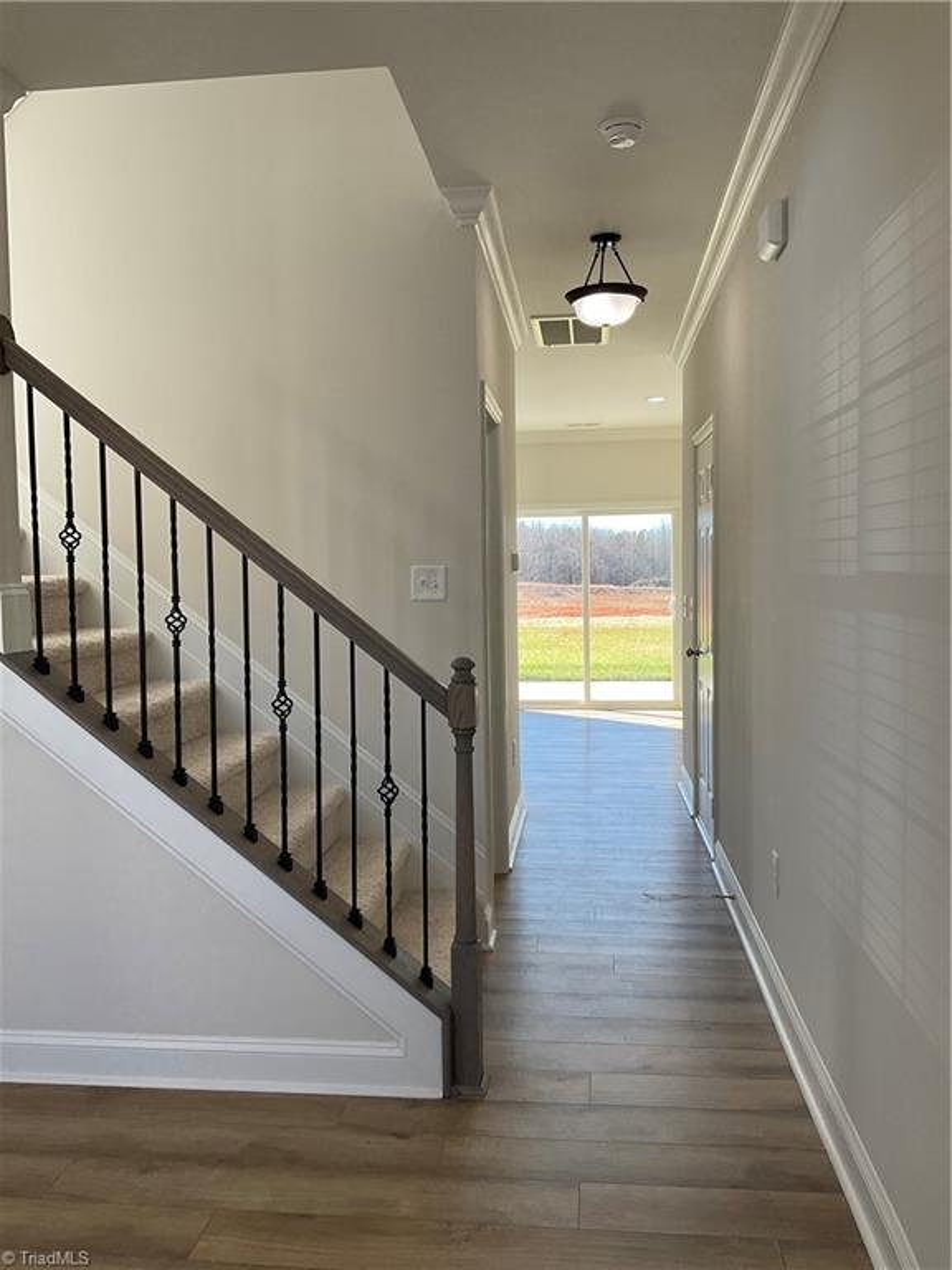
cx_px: 476
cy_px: 635
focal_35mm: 29
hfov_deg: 48.2
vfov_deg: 61.7
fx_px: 1063
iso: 25
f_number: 1.8
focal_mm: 3
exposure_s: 1/120
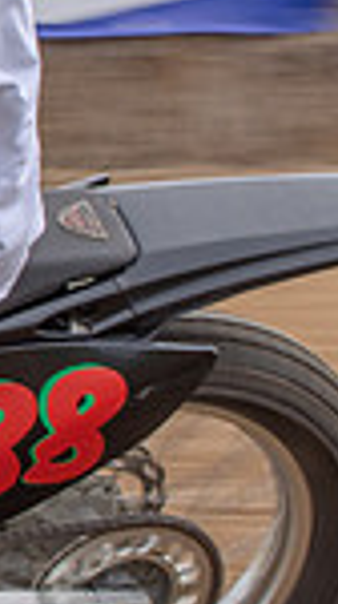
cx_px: -565
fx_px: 6827
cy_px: 91
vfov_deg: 5.1
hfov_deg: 2.8
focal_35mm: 427
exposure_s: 1/160
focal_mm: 62
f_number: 14
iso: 200
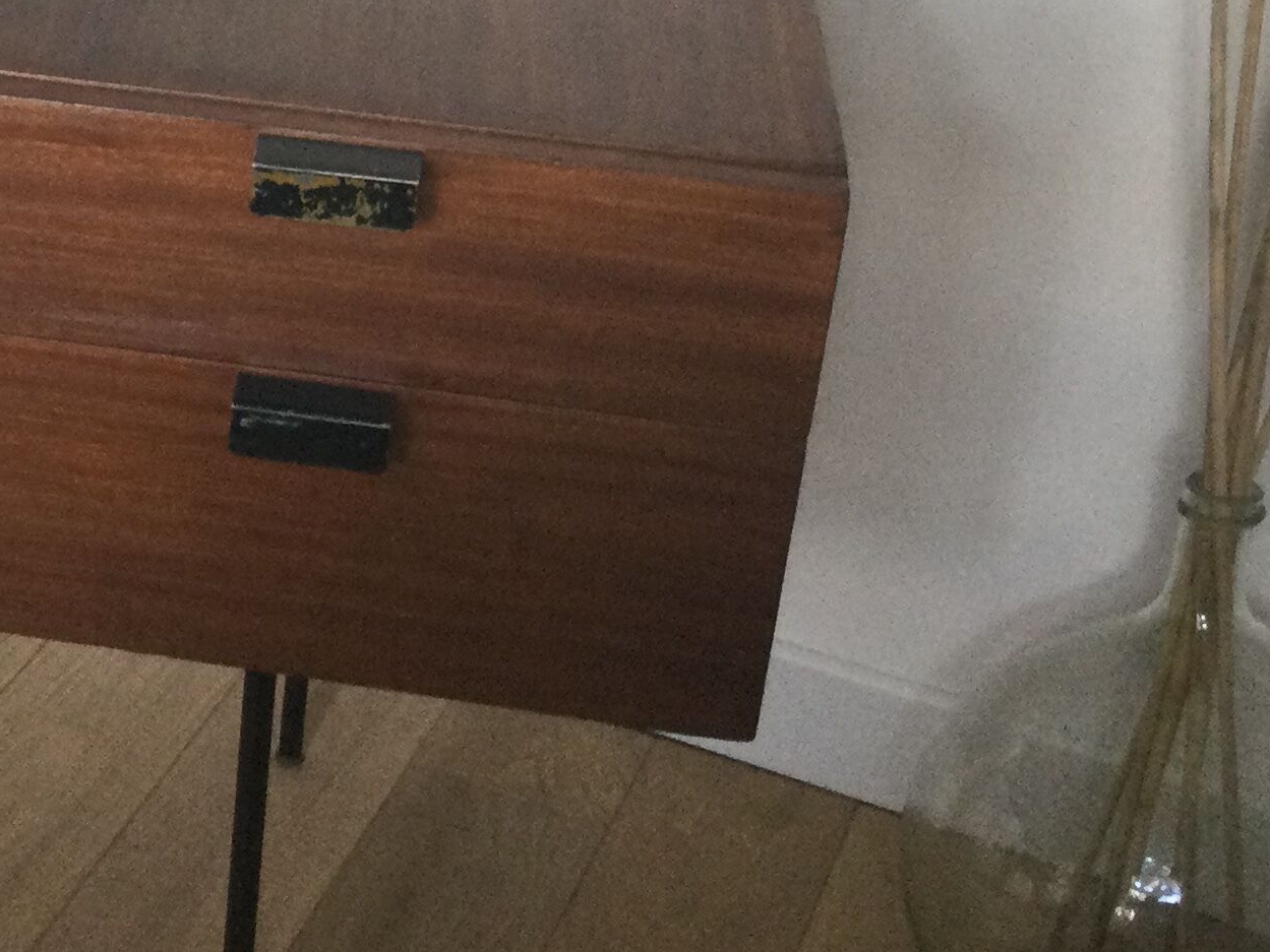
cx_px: -11
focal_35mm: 81
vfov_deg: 17.7
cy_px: -22
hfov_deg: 23.1
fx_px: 2972
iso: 100
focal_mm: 3.3
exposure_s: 1/33
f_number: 2.4
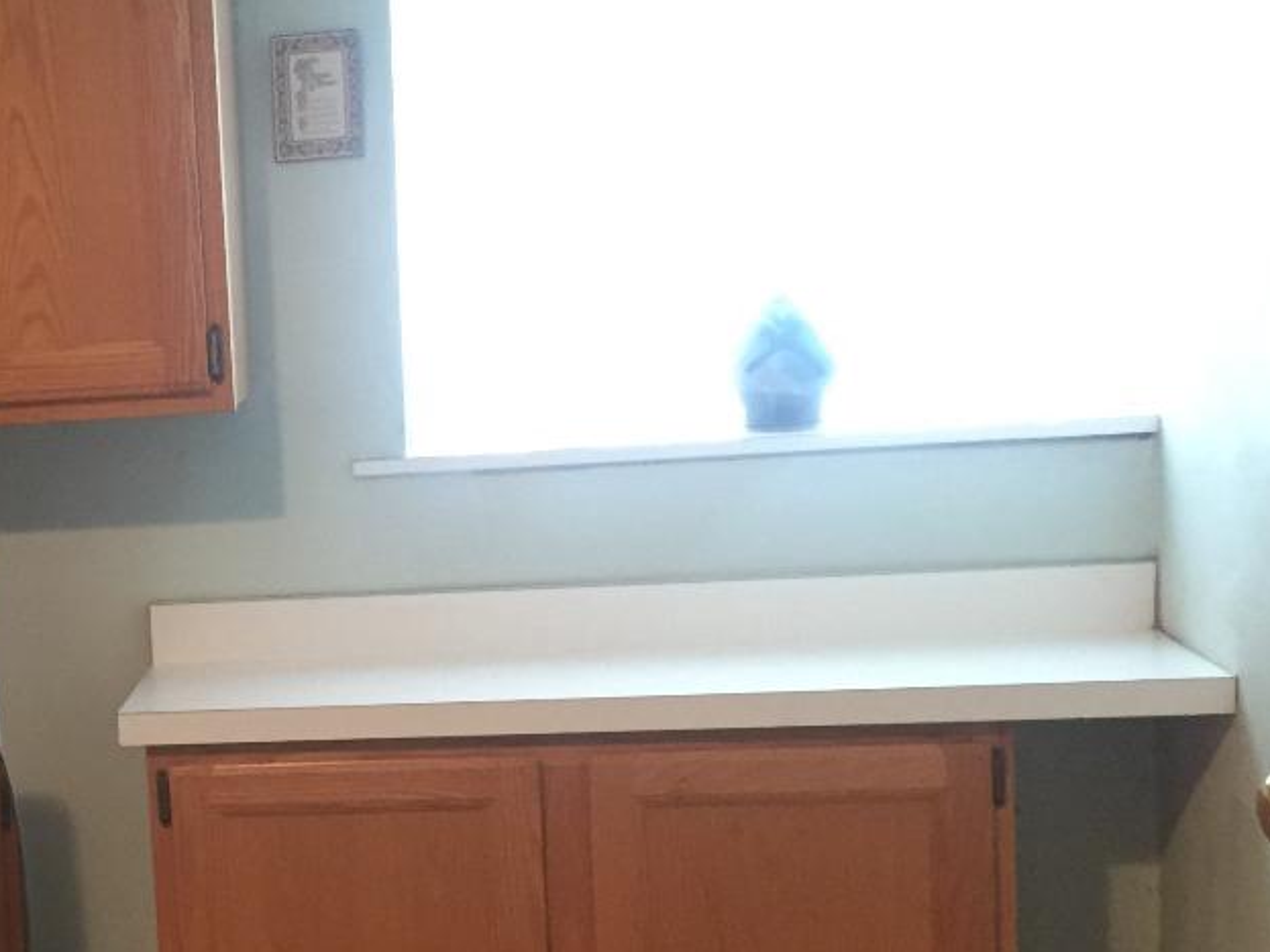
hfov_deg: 27.0
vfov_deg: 21.8
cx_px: -55
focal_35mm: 67
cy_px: 638
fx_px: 2458
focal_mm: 4.15
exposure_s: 1/24
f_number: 2.2
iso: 250
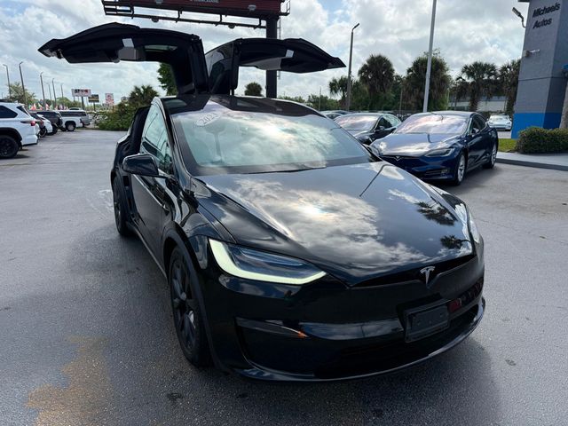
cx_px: 284
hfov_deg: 71.6
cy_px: 213
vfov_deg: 56.8
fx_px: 394
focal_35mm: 24
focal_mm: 6.76
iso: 80
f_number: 1.78
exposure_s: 1/4405
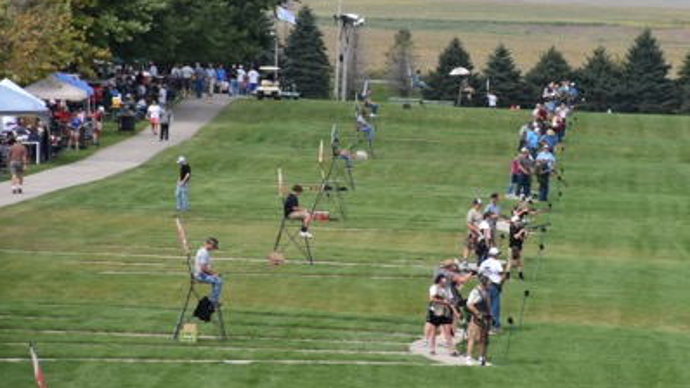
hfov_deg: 6.5
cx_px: 517
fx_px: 6075
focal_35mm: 332
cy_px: 104
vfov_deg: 3.7
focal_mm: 140
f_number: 8
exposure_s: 1/1000
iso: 400
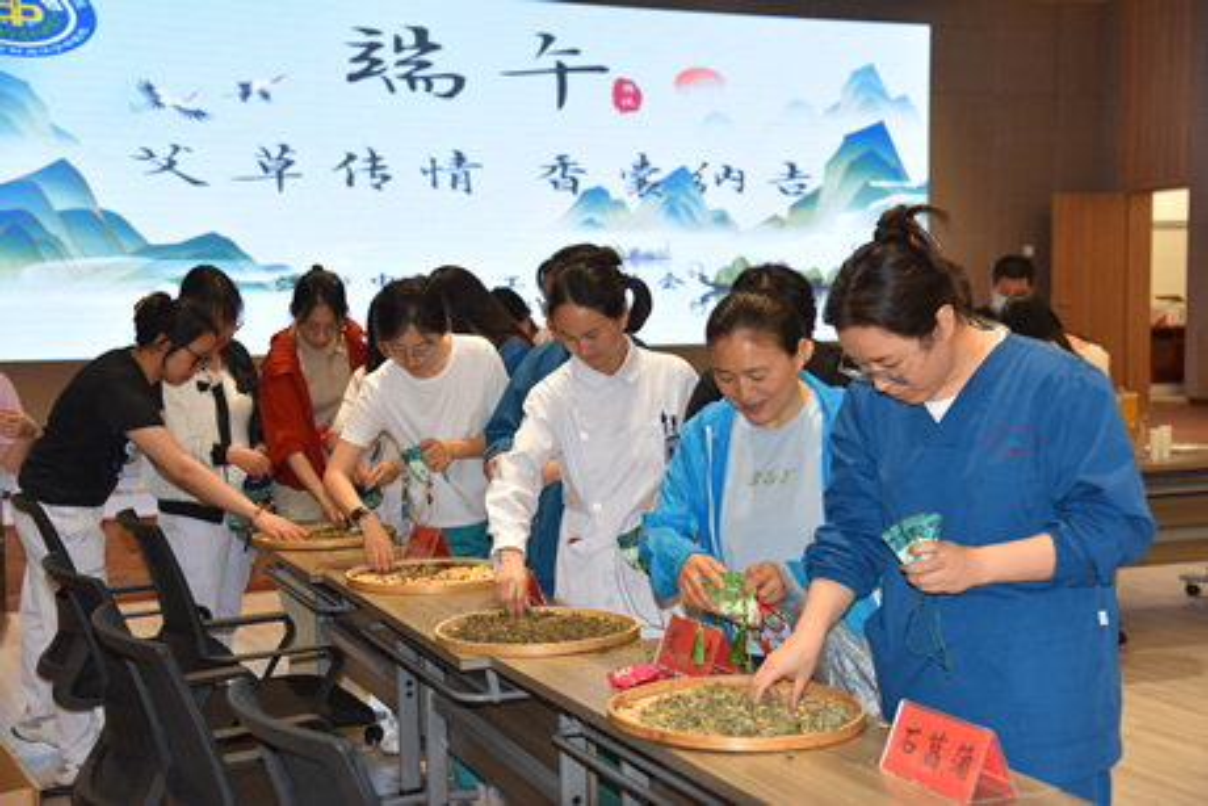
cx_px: 604
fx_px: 1678
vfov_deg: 27.0
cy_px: 403
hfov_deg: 39.6
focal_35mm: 50
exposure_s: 1/80
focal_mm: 50
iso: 800
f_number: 4.5
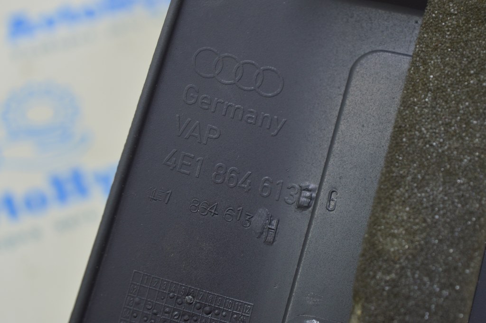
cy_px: 162
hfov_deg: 28.1
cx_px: 243
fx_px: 971
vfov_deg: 18.9
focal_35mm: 72
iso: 400
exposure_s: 1/20
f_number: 5.6
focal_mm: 48
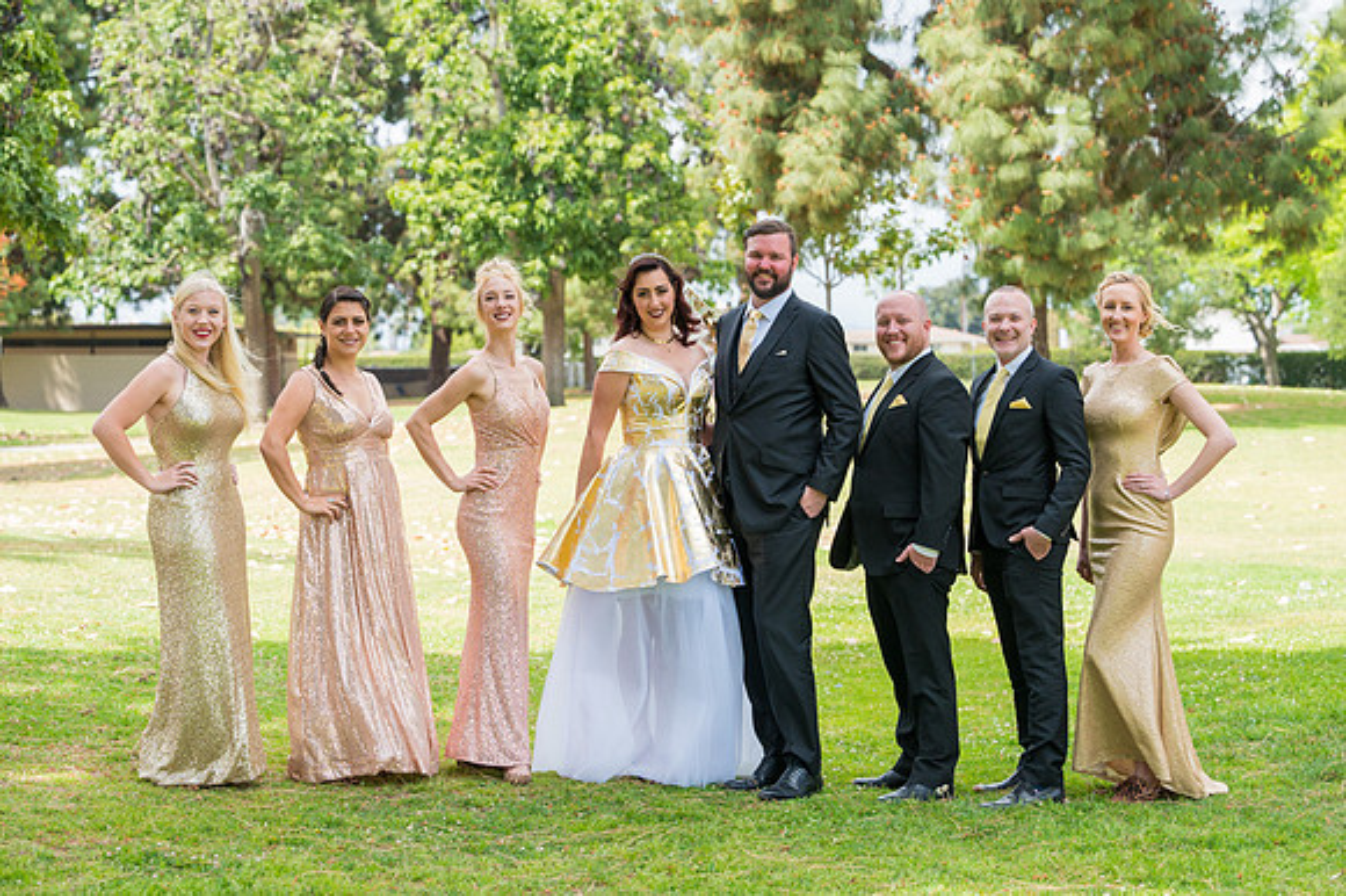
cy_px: 426
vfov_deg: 18.5
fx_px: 2745
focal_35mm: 73
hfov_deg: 27.5
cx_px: 706
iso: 500
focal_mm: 70
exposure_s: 1/2500
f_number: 4
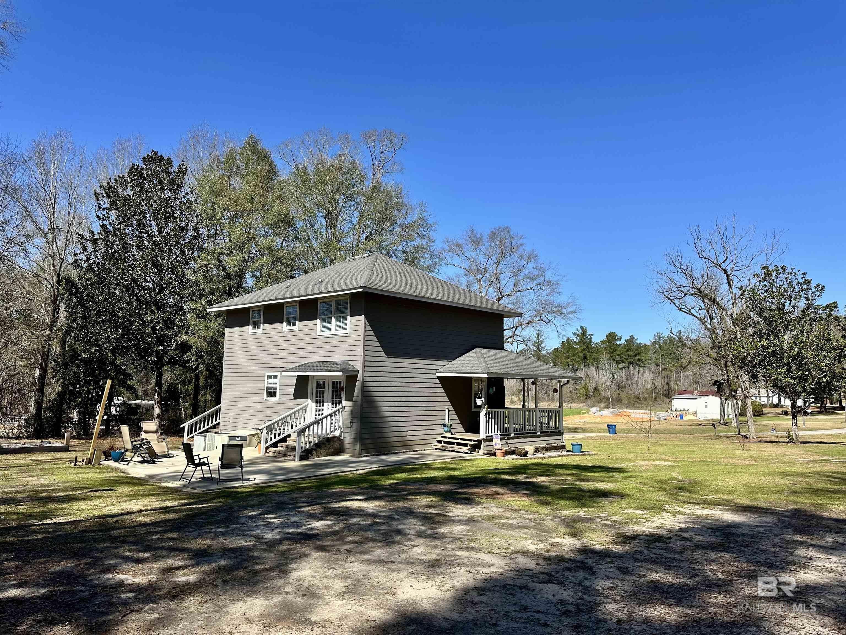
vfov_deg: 56.8
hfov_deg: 71.6
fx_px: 587
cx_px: 423
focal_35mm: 24
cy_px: 318
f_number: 1.78
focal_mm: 6.86
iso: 80
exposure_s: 1/3597
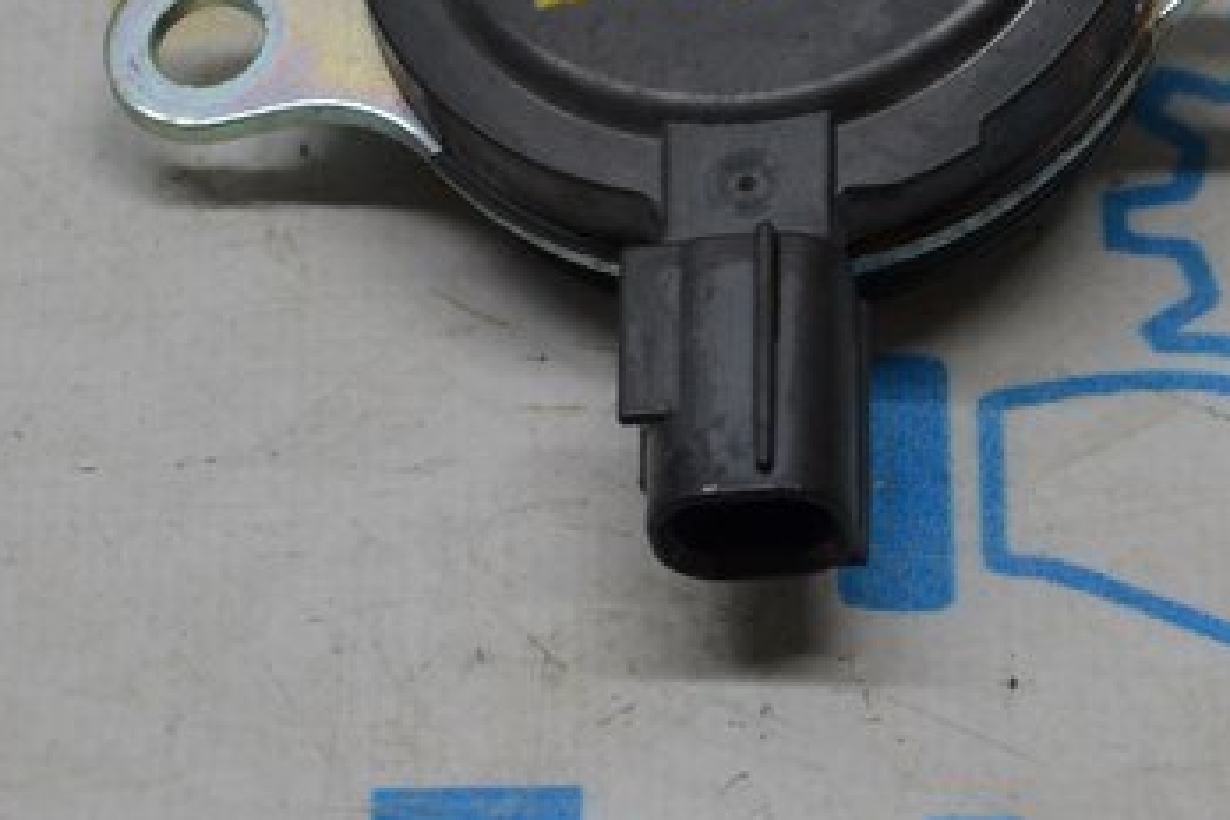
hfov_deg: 9.7
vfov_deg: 6.5
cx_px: 809
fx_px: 7243
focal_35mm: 212
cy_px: 164
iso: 400
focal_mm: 48
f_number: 5.3
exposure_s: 1/125
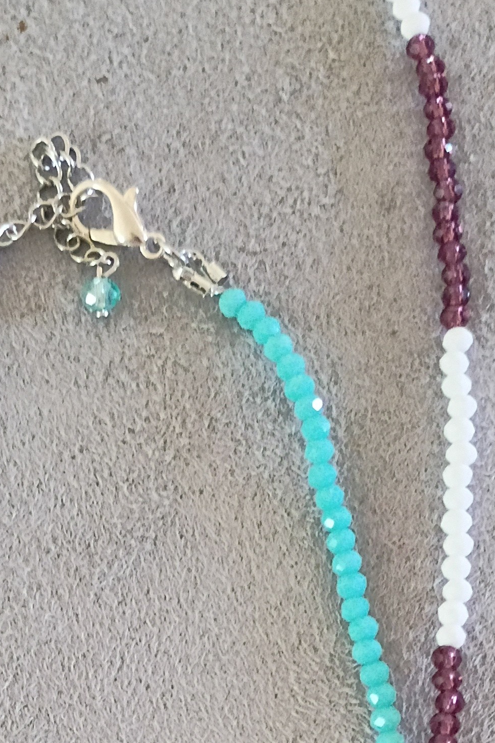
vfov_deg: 23.0
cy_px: 788
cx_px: 197
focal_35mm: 84
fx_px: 1733
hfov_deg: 16.2
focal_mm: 4.27
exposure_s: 1/60
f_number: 1.8
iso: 790
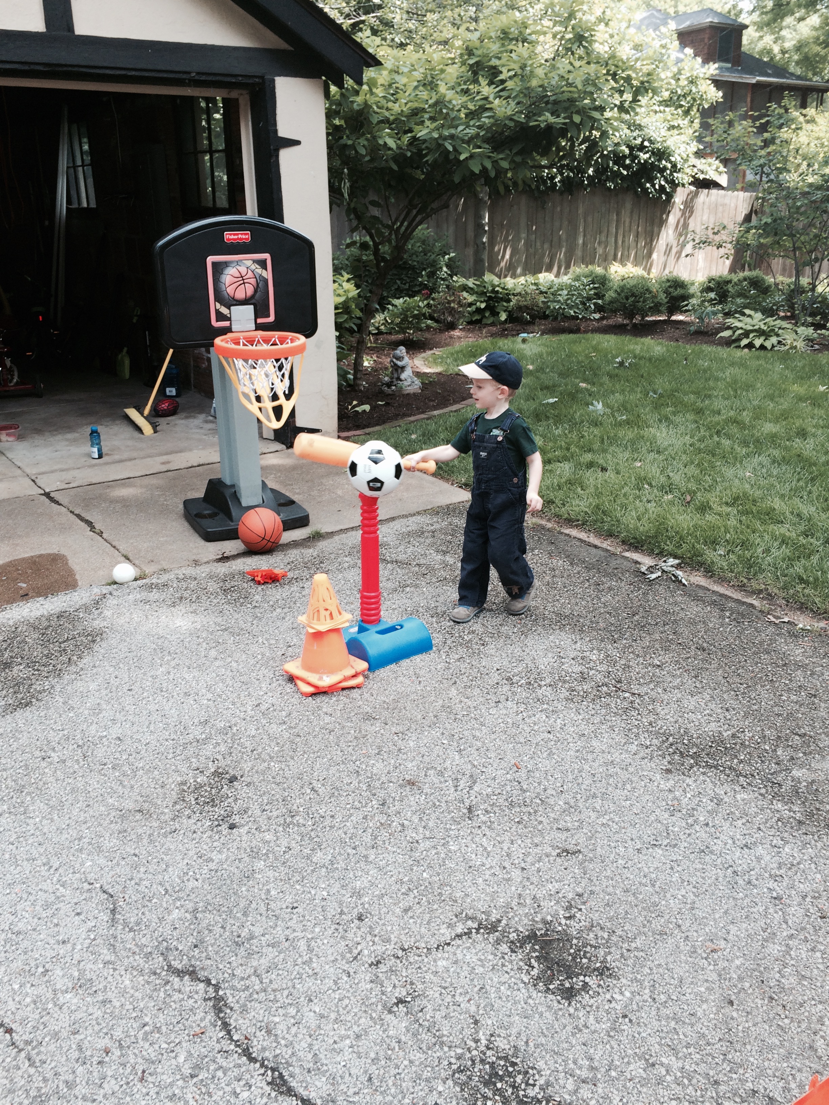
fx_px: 926
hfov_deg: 48.2
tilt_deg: -21.1
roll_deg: +3.2
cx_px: 414
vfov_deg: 61.7
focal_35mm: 29
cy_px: 552
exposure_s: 1/198
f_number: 2.2
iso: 32
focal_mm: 4.15
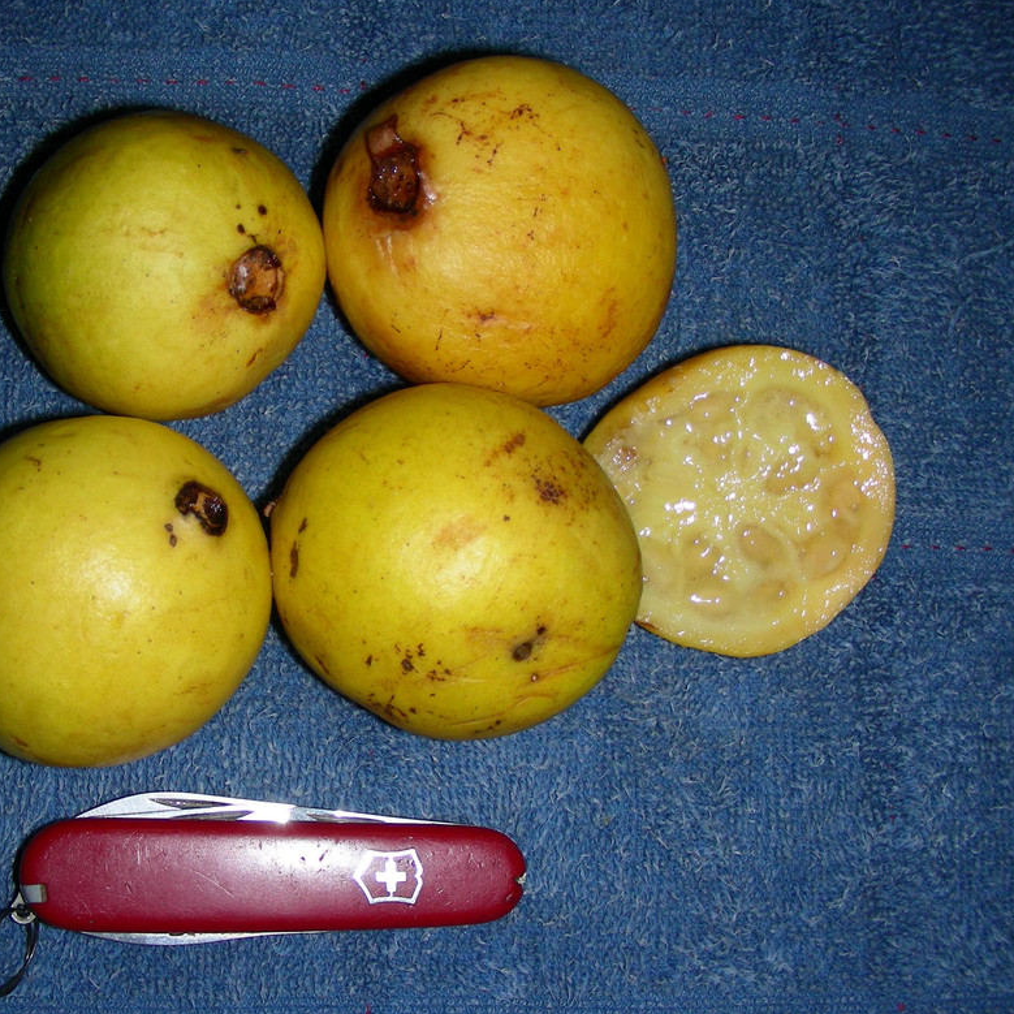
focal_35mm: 46
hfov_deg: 36.6
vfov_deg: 36.8
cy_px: 496
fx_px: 1524
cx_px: 378
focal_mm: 6.3
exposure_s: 1/60.1
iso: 50
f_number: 3.5
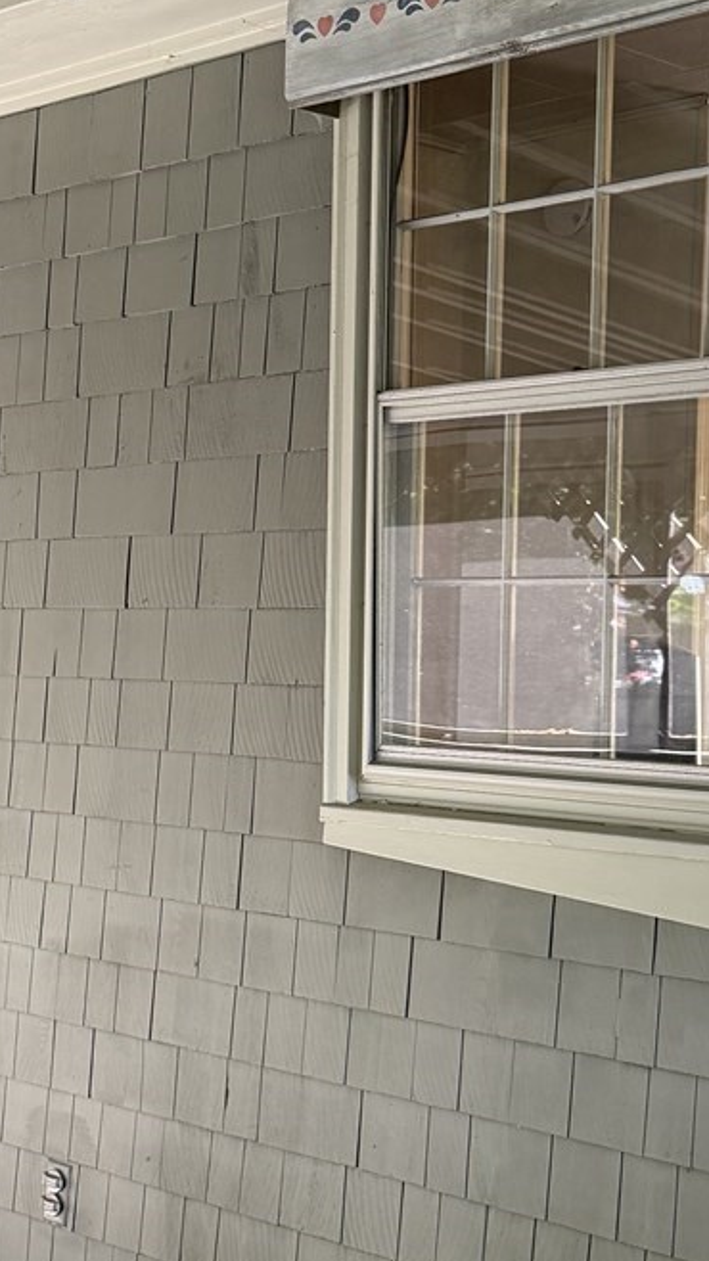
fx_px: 2039
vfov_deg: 34.3
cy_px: 722
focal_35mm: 61
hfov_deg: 19.7
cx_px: 347
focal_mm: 6.76
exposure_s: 1/100
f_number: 1.78
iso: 200
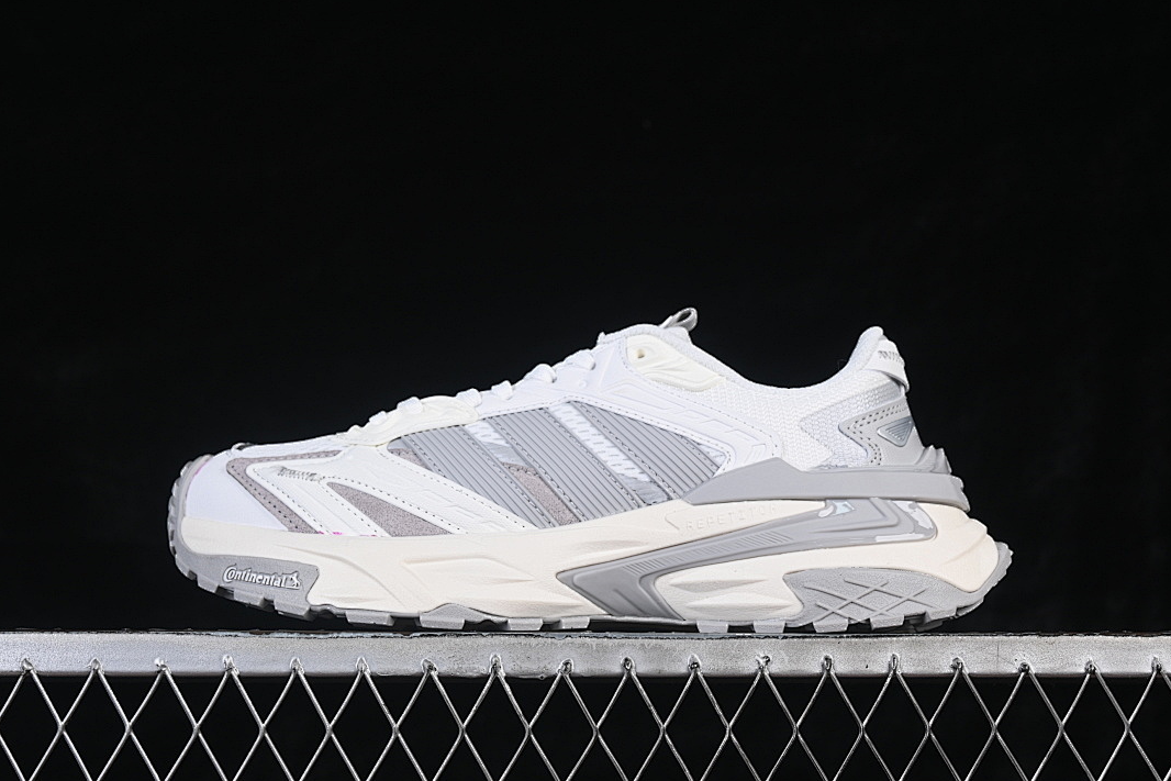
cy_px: 389
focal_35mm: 76
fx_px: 2472
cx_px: 592
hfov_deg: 26.6
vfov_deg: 18.0
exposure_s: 1/80
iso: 160
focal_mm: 50
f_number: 8
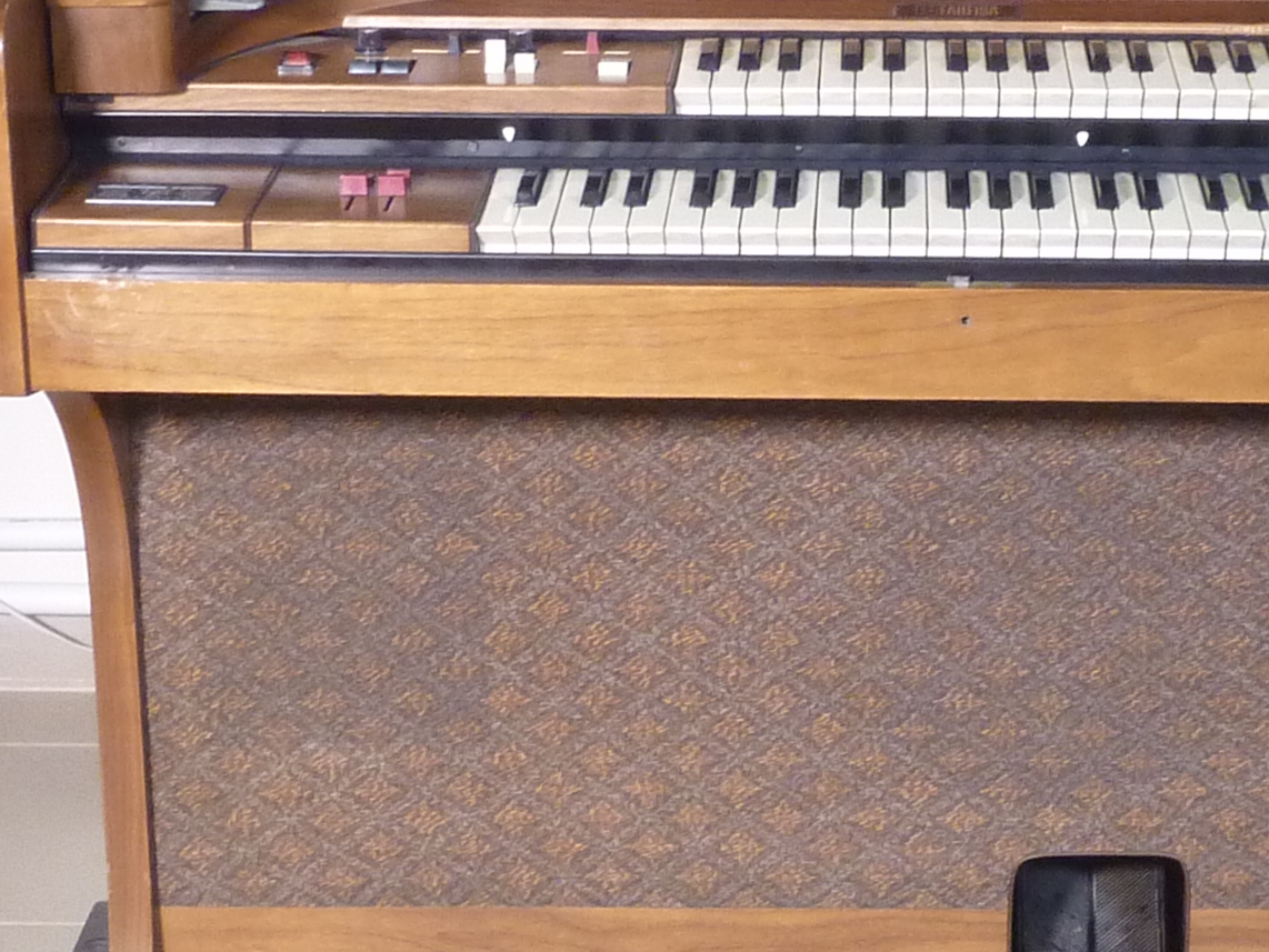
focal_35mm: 104
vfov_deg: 14.2
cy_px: 459
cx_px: 969
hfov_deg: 18.8
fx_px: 3813
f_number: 3.5
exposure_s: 1/30
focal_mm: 5.3
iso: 250
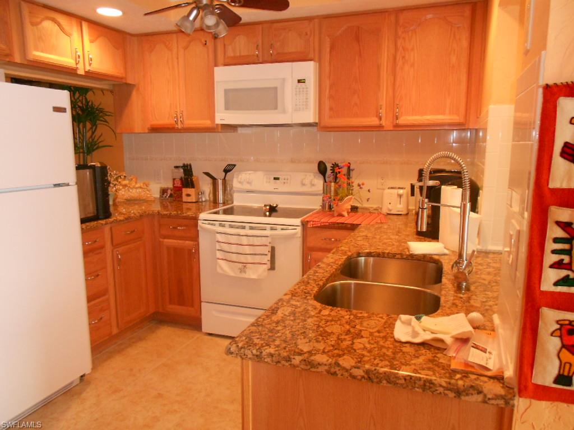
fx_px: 431
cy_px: 215
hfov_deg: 67.3
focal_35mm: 26
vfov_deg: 53.1
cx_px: 287
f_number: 3.2
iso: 320
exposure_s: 1/25
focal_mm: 4.6
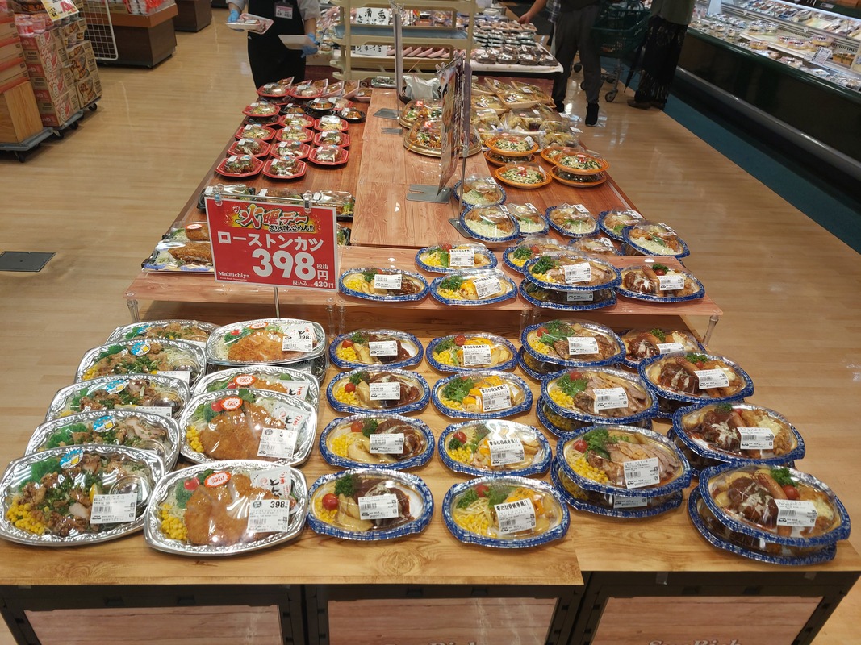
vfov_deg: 56.8
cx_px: 430
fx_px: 597
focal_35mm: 24
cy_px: 322
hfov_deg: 71.6
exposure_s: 1/100
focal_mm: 5.23
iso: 32
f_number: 1.8
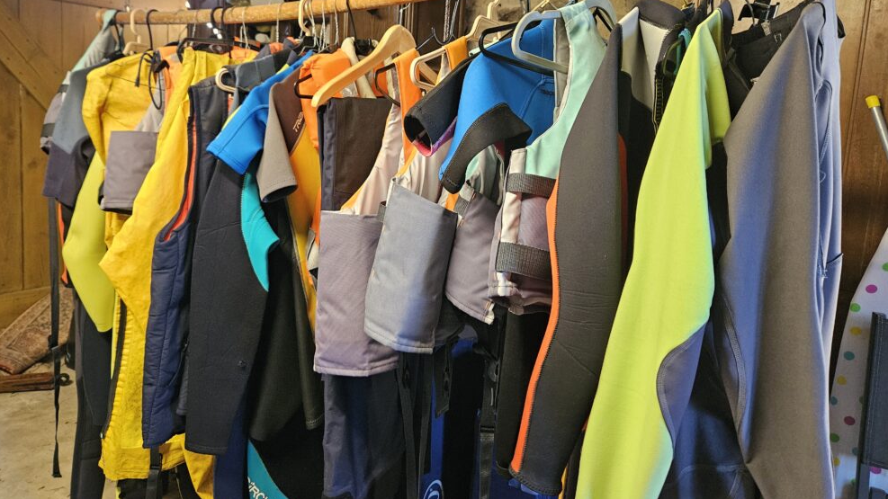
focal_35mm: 26
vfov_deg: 44.1
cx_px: 429
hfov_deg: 71.9
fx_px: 612
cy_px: 194
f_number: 1.8
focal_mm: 5.4
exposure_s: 1/100
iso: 500
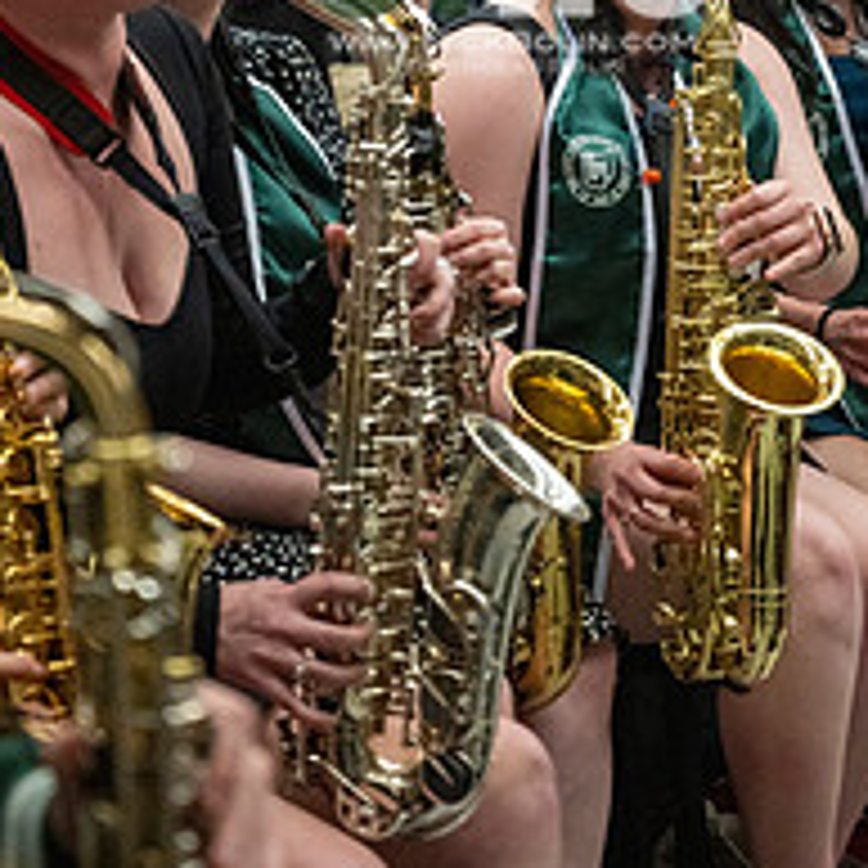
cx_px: 513
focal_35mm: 139
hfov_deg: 12.6
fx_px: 3943
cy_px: -54
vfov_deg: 12.4
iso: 10000
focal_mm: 70
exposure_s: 1/500
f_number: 4
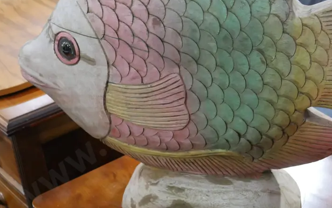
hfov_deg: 26.7
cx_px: 209
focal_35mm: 77
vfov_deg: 16.9
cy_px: 63
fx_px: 697
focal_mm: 25
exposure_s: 1/60
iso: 2500
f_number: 5.3
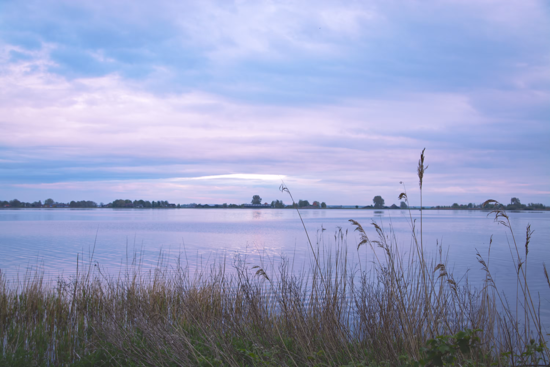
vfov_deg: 29.9
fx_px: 687
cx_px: 275
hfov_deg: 43.6
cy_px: 184
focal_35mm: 45
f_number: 5.6
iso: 200
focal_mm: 30
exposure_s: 1/125
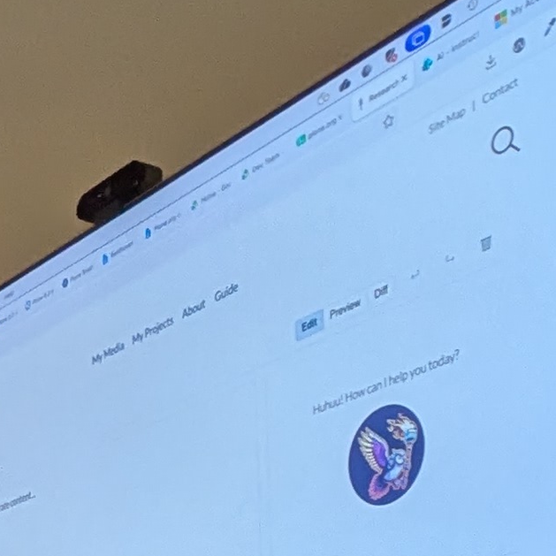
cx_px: -157
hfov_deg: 17.9
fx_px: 1654
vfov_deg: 17.9
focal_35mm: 91
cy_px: 718
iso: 146
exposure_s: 1/50
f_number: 2.2
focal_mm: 1.83
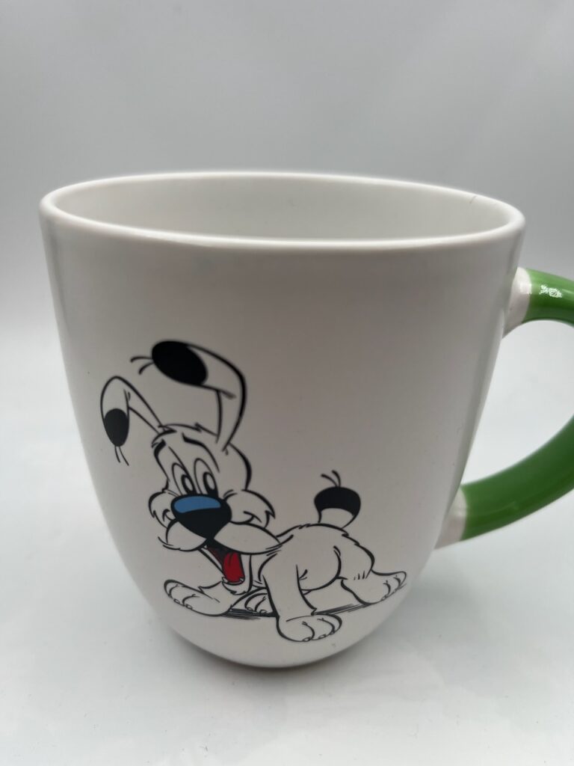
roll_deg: -2.5
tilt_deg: -25.2
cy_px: 383
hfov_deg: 53.1
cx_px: 287
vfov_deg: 67.3
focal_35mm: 26
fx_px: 575
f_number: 1.6
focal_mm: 5.1
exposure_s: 1/544
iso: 50
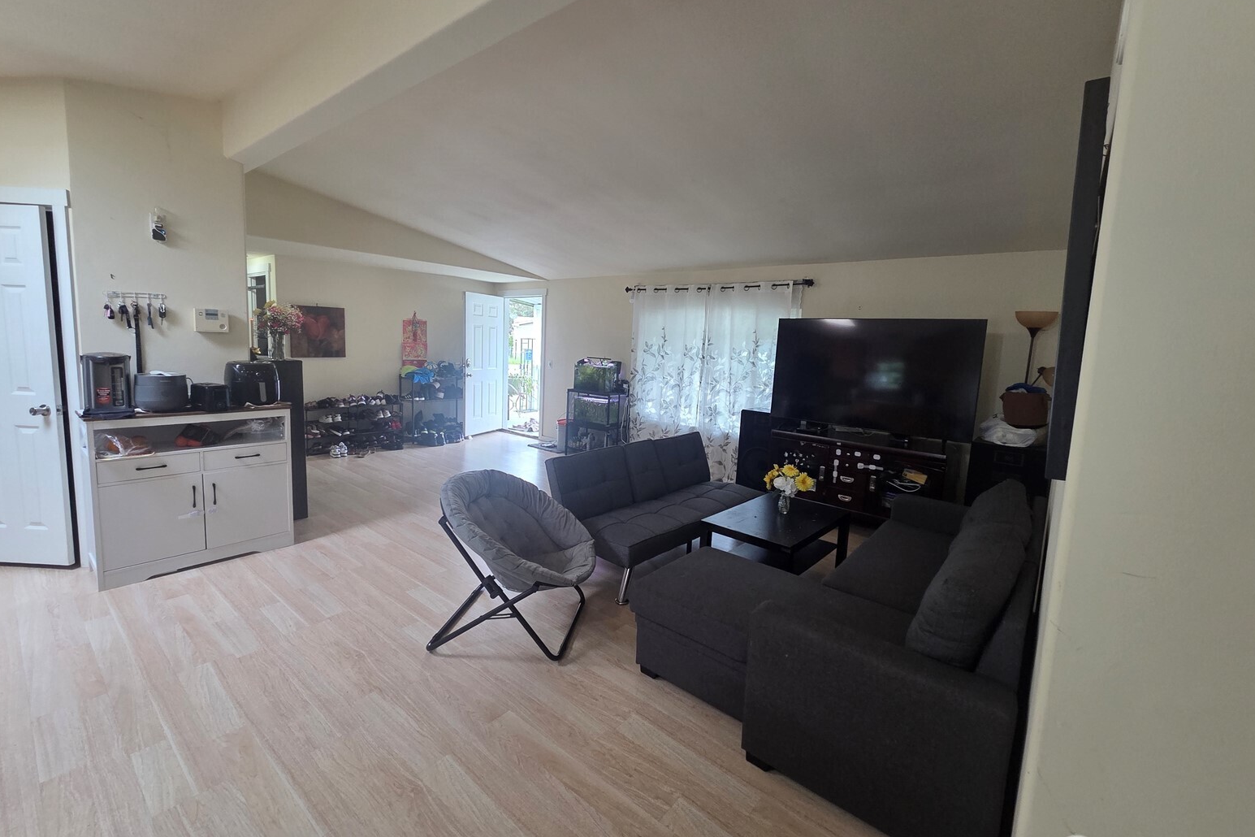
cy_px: 402
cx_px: 616
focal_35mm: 14
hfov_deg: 104.2
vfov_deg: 81.2
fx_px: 488
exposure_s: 1/60
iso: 200
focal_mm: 2.2
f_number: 2.2
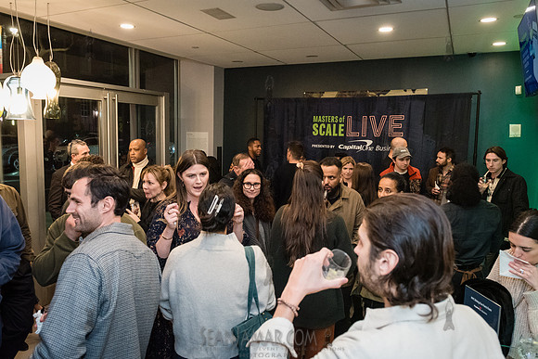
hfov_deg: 65.5
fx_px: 418
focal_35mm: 28
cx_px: 249
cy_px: 177
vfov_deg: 46.5
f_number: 3.5
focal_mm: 24
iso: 6400
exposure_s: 1/160
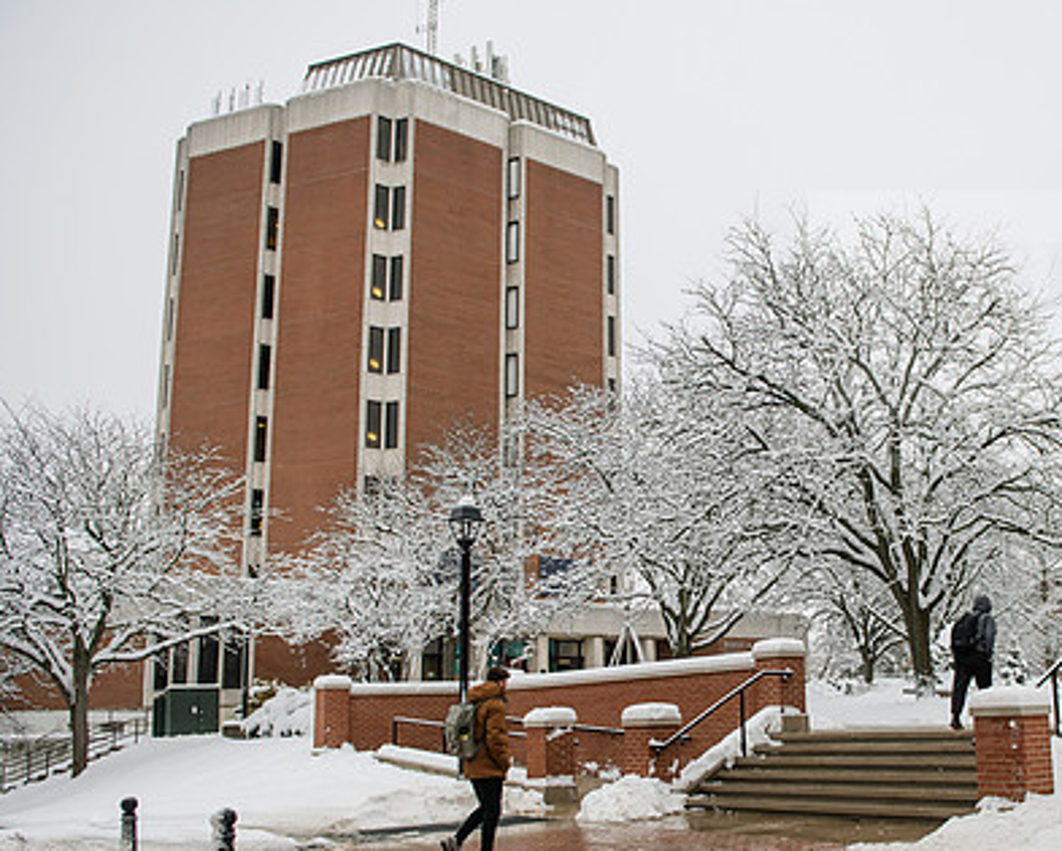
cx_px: 727
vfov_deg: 41.0
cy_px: 517
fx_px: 1132
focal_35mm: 36
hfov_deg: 49.2
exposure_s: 1/320
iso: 320
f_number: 4
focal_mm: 26
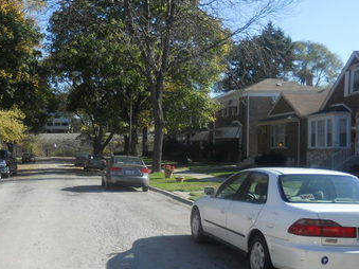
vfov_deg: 28.2
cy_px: 194
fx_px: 529
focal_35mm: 51
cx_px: 89
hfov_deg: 36.6
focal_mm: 4.9
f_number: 3.2
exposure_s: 1/640
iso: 80
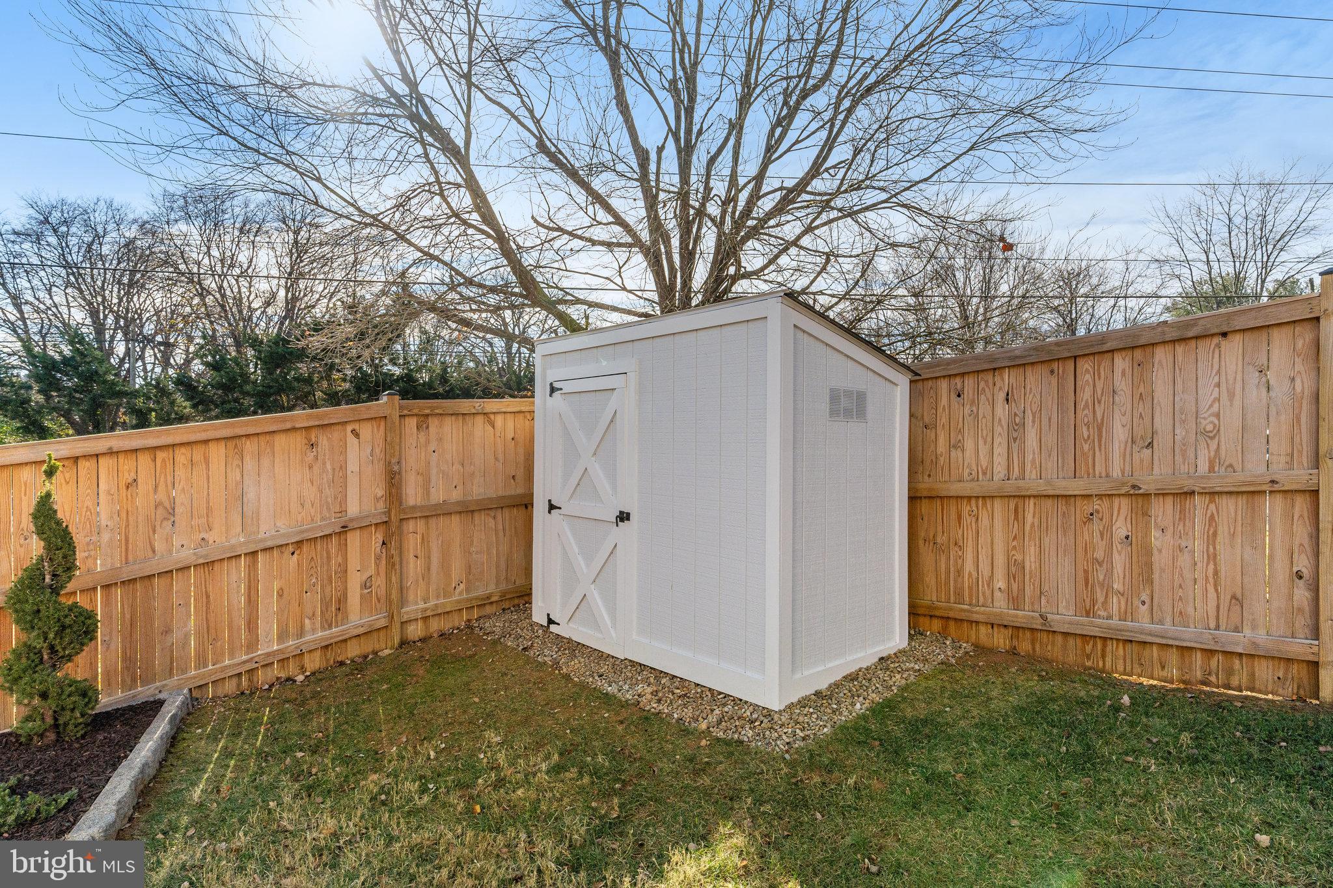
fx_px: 703
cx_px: 666
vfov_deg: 64.5
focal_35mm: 19
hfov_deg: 86.9
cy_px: 444
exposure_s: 1/2000
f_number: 8
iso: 1250
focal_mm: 19
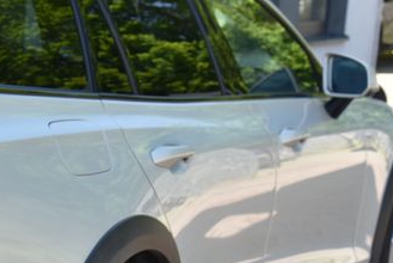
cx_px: -130
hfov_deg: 13.8
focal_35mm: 143
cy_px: 237
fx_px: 1562
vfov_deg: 9.6
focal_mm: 46
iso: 500
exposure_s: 1/200
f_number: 7.1
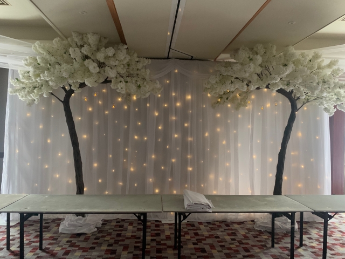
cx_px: 172
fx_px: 259
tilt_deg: +1.0
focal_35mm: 26
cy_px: 130
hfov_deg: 67.3
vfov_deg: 53.1
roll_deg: -1.6
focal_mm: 4.25
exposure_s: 1/30
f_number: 1.8
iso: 640
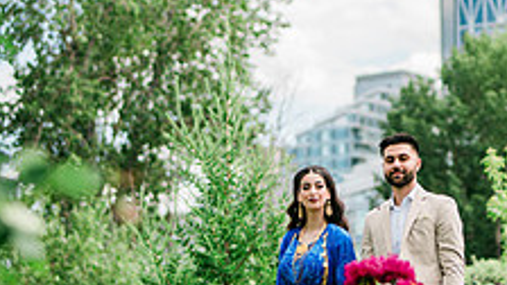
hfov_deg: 19.3
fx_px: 1465
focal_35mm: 109
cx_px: 434
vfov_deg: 11.1
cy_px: 109
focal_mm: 35
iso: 125
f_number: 1.2
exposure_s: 1/4000
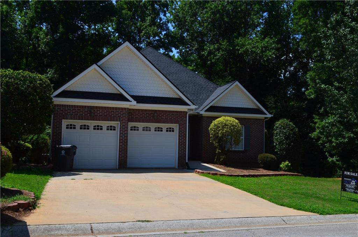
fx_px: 357
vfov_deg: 36.7
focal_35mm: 36
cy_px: 118
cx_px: 179
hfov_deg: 53.3
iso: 100
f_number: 11
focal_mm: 24
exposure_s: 1/125
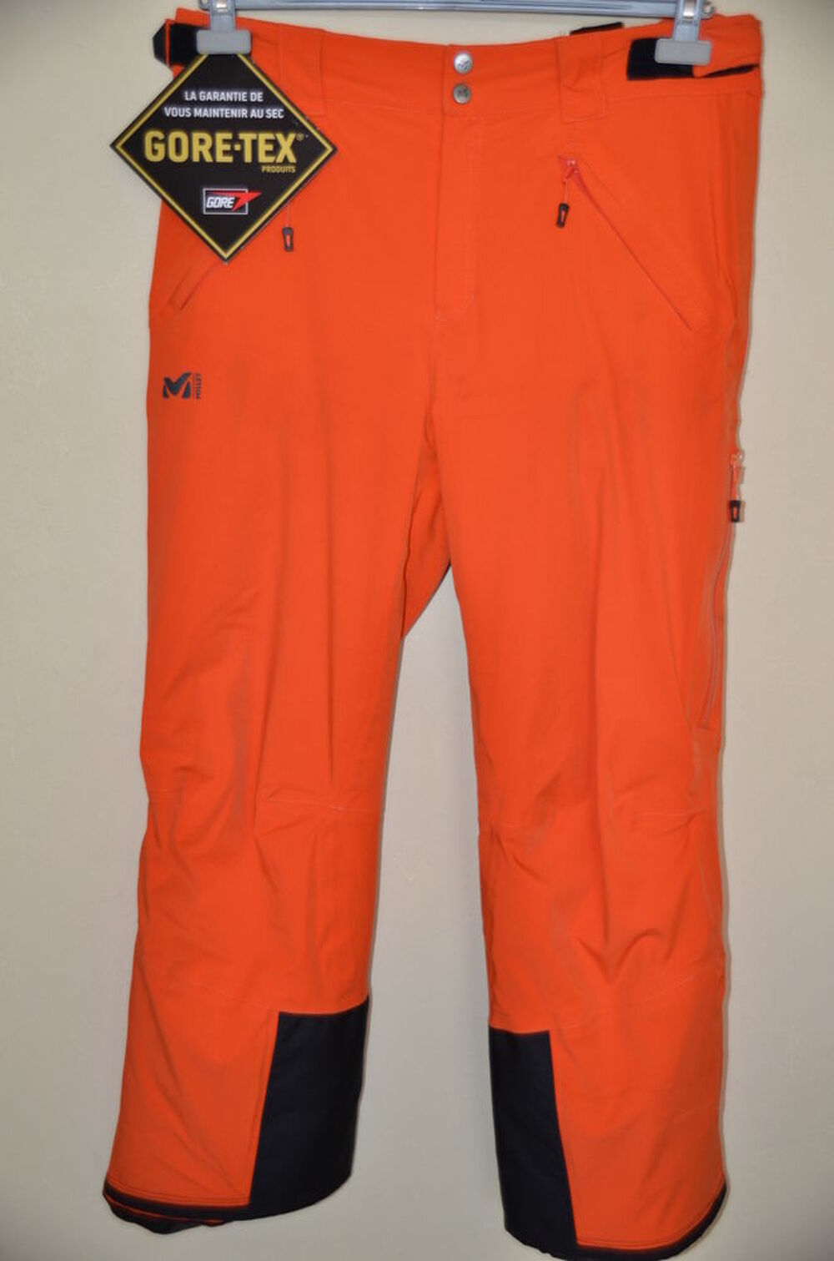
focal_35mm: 48
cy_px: 630
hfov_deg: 27.9
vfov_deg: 41.2
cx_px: 417
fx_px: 1676
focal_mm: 32
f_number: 4
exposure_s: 1/60
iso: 800
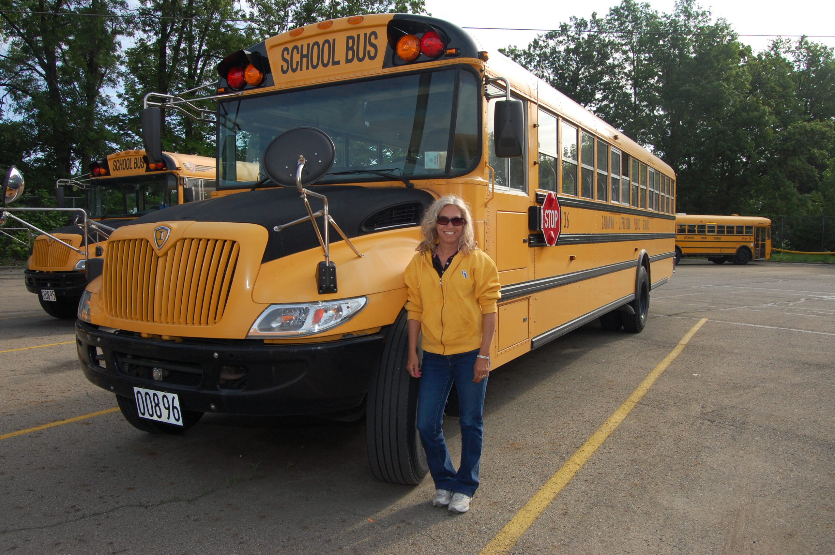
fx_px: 626
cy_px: 278
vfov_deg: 47.8
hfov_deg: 67.4
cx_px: 418
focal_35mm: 27
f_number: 9
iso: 400
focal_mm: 18
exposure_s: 1/500
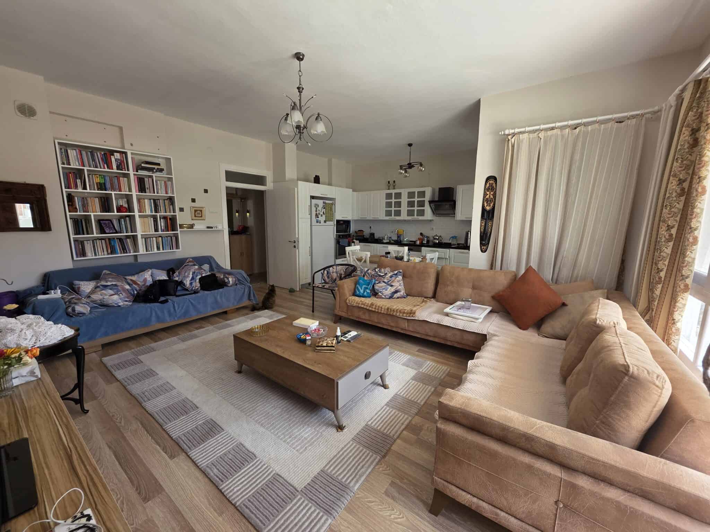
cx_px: 355
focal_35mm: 13
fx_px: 267
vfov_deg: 89.9
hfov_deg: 106.2
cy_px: 266
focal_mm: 2.2
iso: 32
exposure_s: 1/100
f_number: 1.9
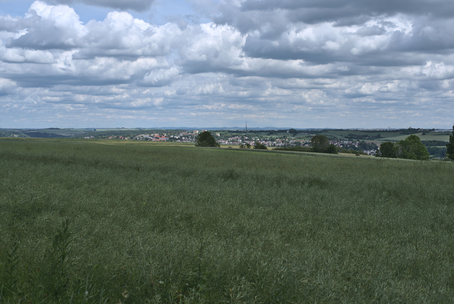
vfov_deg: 27.0
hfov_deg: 39.6
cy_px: 152
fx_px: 631
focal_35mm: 50
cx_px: 227
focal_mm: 50
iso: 100
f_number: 5.6
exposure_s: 1/800
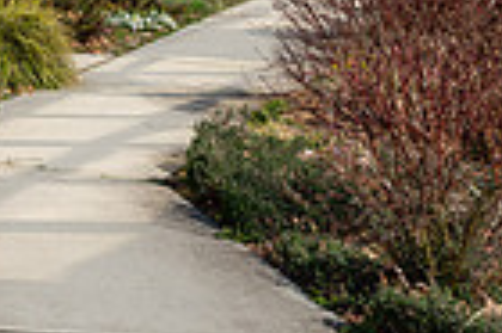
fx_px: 1616
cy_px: -292
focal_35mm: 116
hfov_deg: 14.8
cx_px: -466
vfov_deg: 10.9
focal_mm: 26
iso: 100
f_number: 9
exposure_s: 1/320
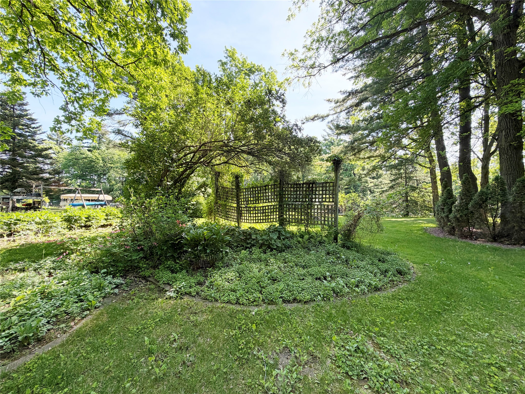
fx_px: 212
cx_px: 262
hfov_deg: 102.1
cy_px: 197
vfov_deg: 85.7
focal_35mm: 14
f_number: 2.2
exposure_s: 1/231
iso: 50
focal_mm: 2.22
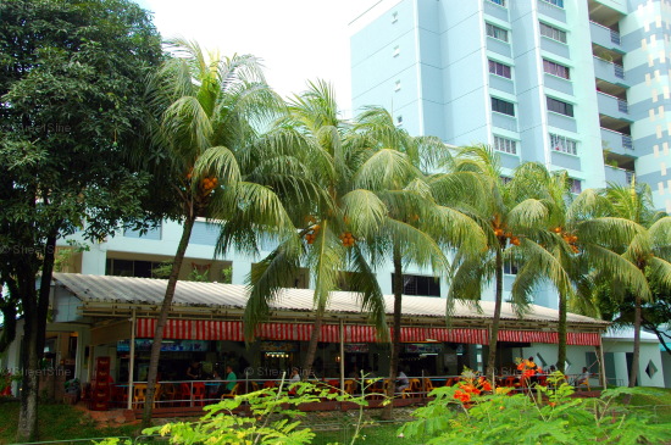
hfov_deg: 53.2
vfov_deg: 36.8
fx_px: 670
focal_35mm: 36
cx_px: 336
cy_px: 222
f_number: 5.6
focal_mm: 24
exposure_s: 1/500
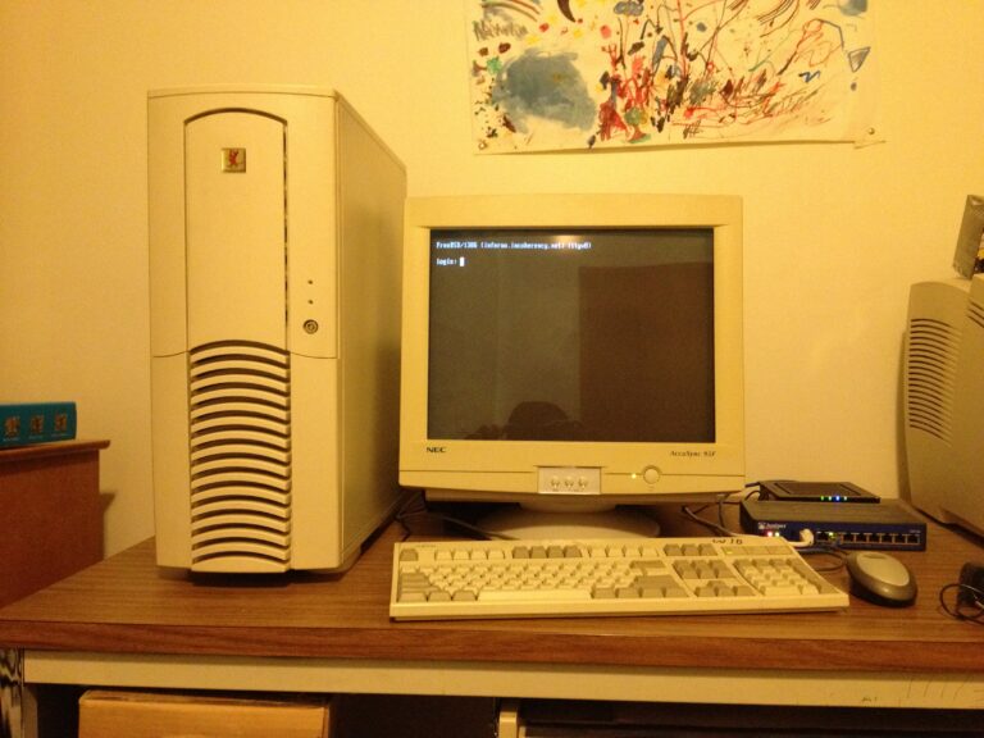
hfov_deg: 52.6
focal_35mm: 35
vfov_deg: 40.7
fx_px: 995
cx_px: 492
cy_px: 369
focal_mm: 4.28
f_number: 2.4
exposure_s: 1/15
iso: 400
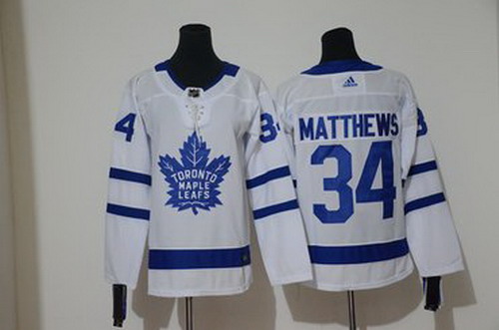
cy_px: 165
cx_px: 250
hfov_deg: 33.5
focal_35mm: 60
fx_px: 830
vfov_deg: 22.5
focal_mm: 40
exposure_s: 1/25
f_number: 5
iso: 4000
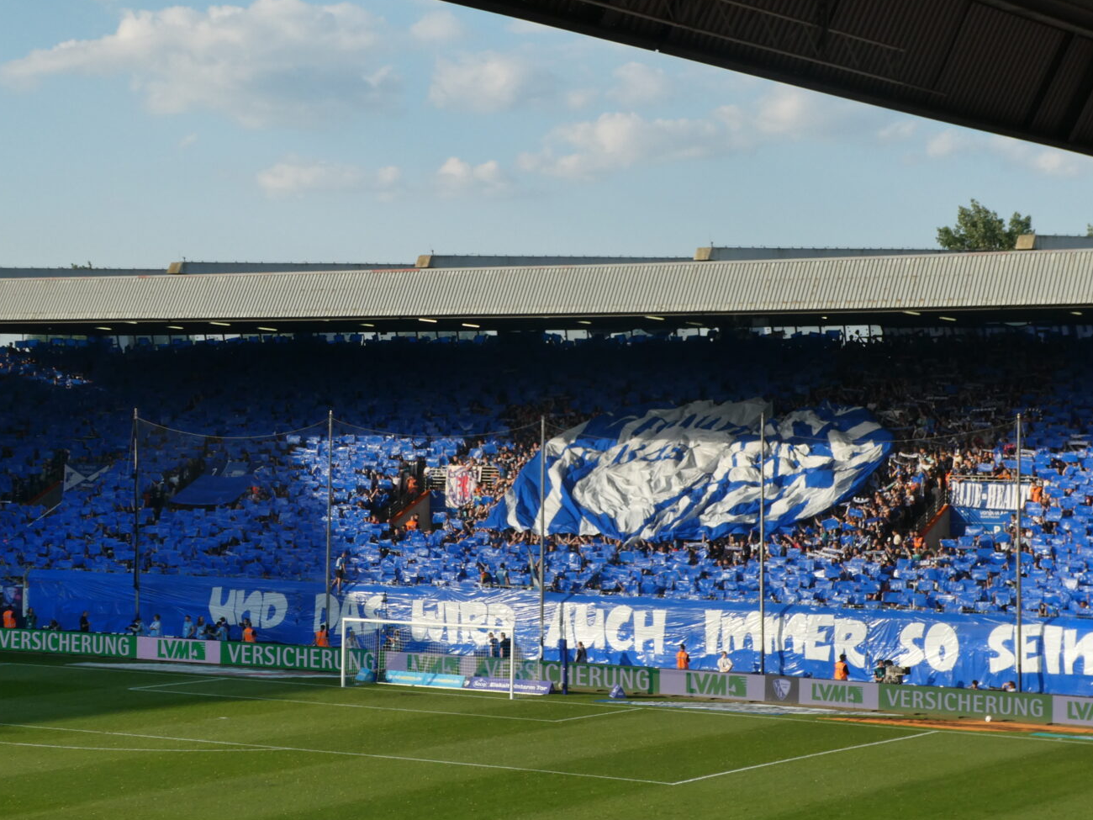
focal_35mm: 80
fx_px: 2526
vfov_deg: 18.4
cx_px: 608
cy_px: 438
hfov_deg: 24.4
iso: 80
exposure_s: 1/400
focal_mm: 11.7
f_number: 4.4
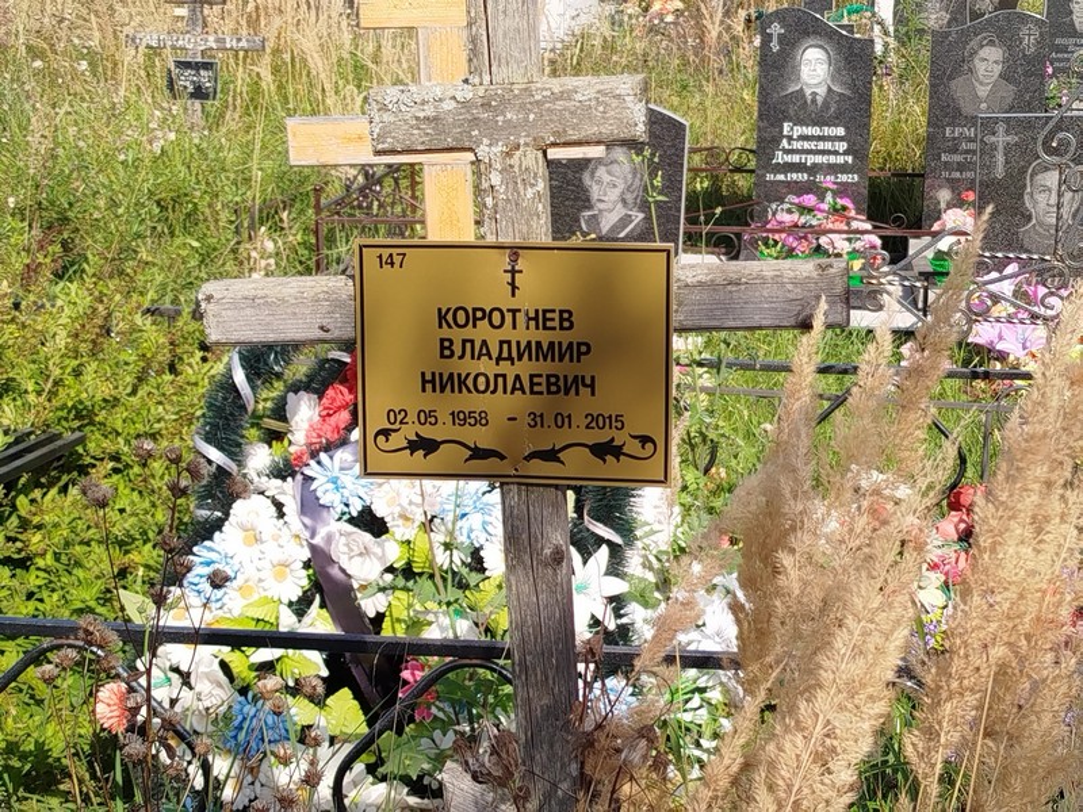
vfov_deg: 21.9
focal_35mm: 67
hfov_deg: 29.0
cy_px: 406
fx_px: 2096
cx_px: 542
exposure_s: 1/827
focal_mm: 5.31
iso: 50
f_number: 1.7
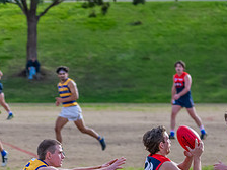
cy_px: 227
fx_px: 3233
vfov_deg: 3.0
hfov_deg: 4.0
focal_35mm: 493
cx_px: 226
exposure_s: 1/1600
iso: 800
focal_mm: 150
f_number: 5
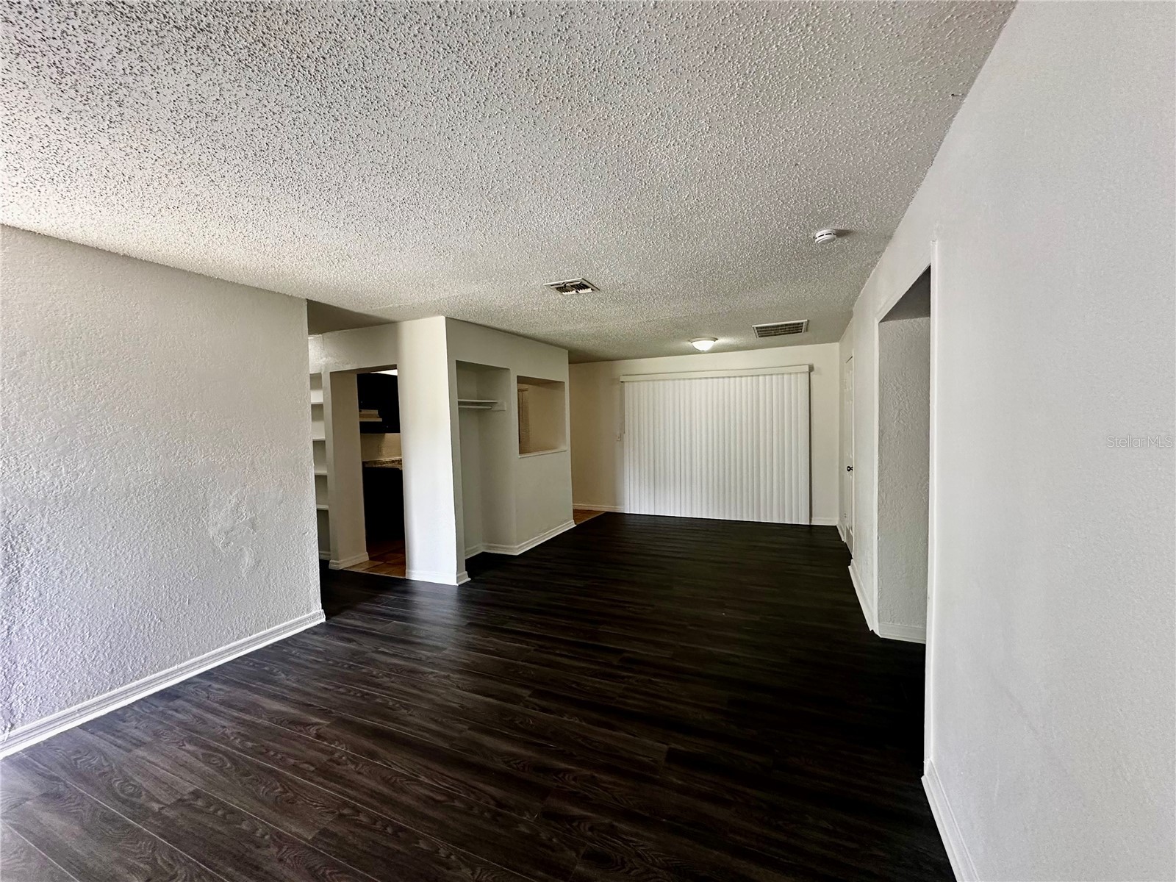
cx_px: 588
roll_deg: +1.6
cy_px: 441
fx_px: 476
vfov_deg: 85.7
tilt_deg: -1.3
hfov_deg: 102.1
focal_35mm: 14
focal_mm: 2.22
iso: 250
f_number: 2.2
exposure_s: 1/120
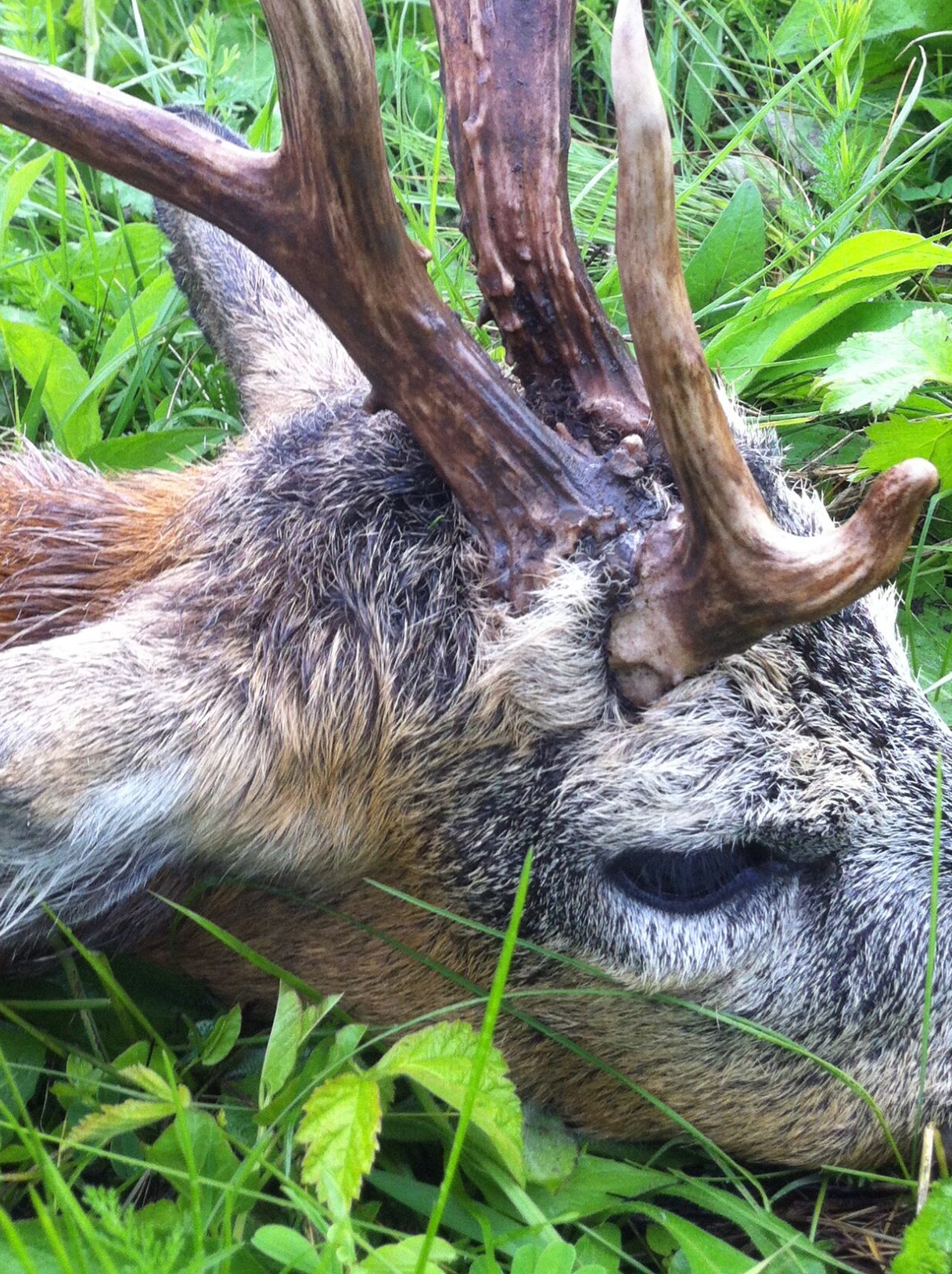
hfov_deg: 26.5
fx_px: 2022
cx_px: 455
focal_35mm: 55
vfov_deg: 34.4
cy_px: 349
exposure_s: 1/100
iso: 80
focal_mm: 3.85
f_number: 2.8
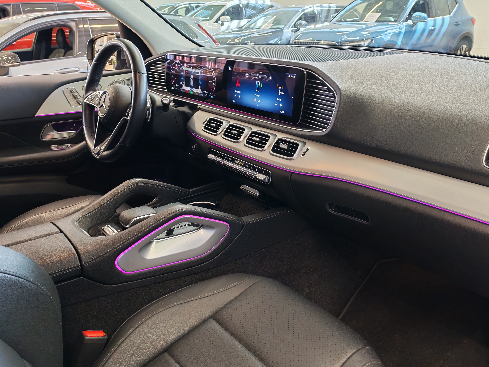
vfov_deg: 46.8
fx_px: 424
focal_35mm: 30
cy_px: 184
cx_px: 244
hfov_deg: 60.0
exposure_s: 1/100
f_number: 1.9
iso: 800
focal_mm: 6.12
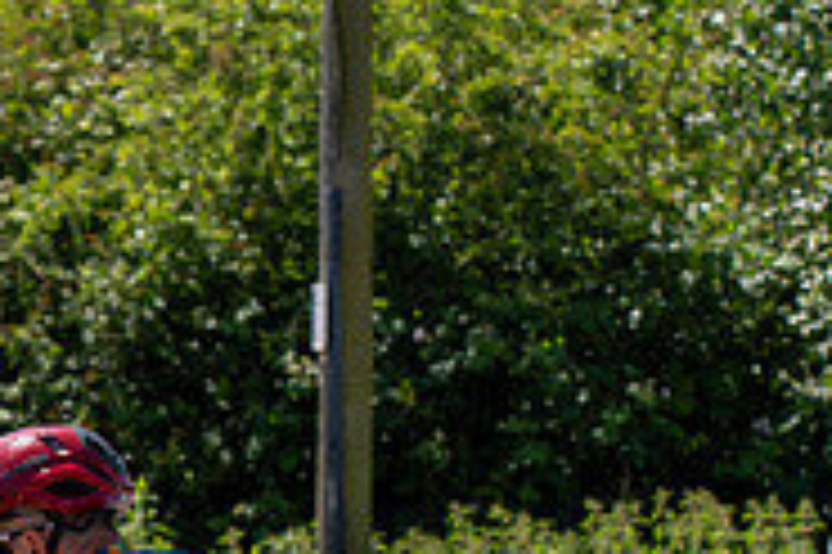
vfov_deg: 6.1
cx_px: -391
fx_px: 5149
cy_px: 583
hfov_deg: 9.0
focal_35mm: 223
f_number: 5.6
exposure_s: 1/500
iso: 100
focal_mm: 71
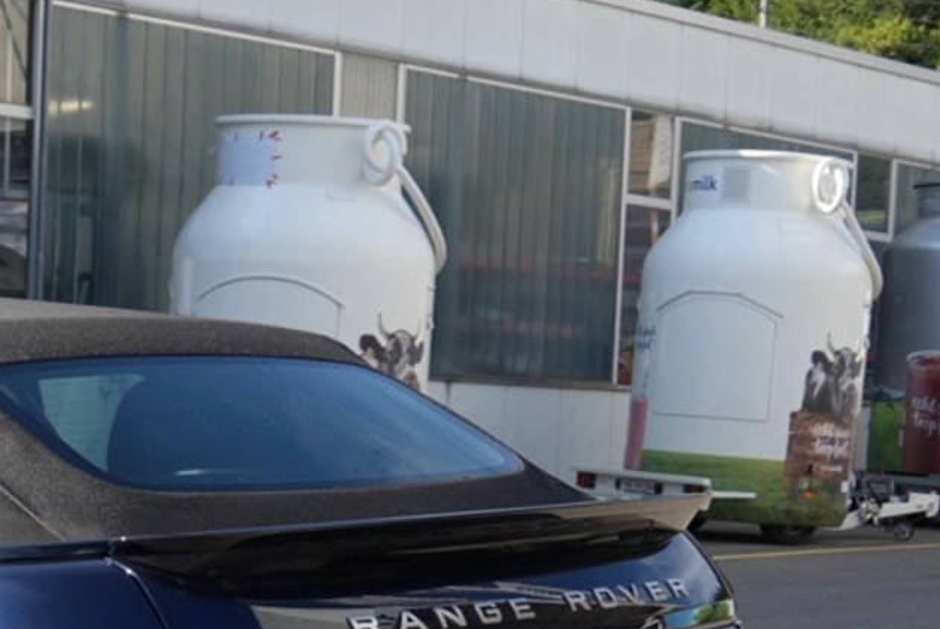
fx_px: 2629
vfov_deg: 13.2
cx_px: -167
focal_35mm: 101
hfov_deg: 19.2
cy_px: 783
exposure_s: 1/400
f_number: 4.5
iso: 100
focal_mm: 21
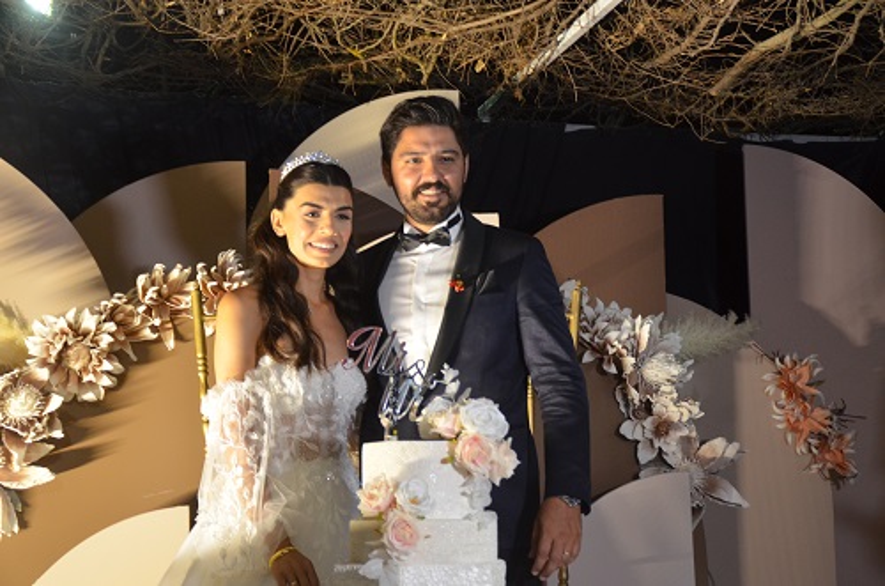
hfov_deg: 35.1
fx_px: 1398
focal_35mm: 57
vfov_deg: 23.7
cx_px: 442
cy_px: 293
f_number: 4.5
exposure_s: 1/60
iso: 1400
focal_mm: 38
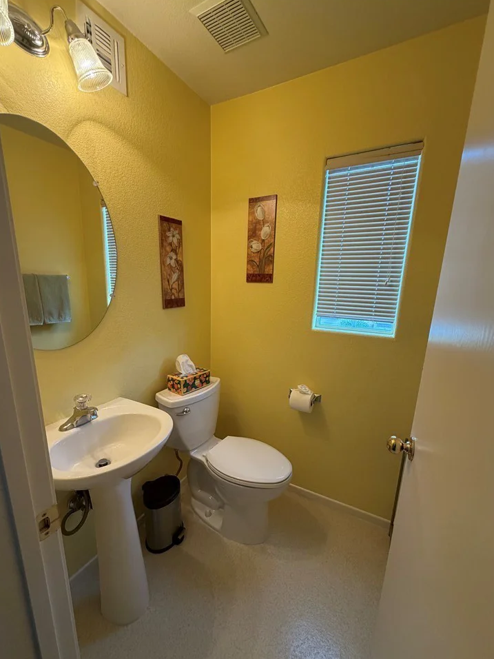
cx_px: 237
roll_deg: -1.8
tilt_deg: -12.5
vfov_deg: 98.1
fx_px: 285
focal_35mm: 15
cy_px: 349
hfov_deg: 81.7
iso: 320
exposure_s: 1/120
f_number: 2.2
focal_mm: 2.22
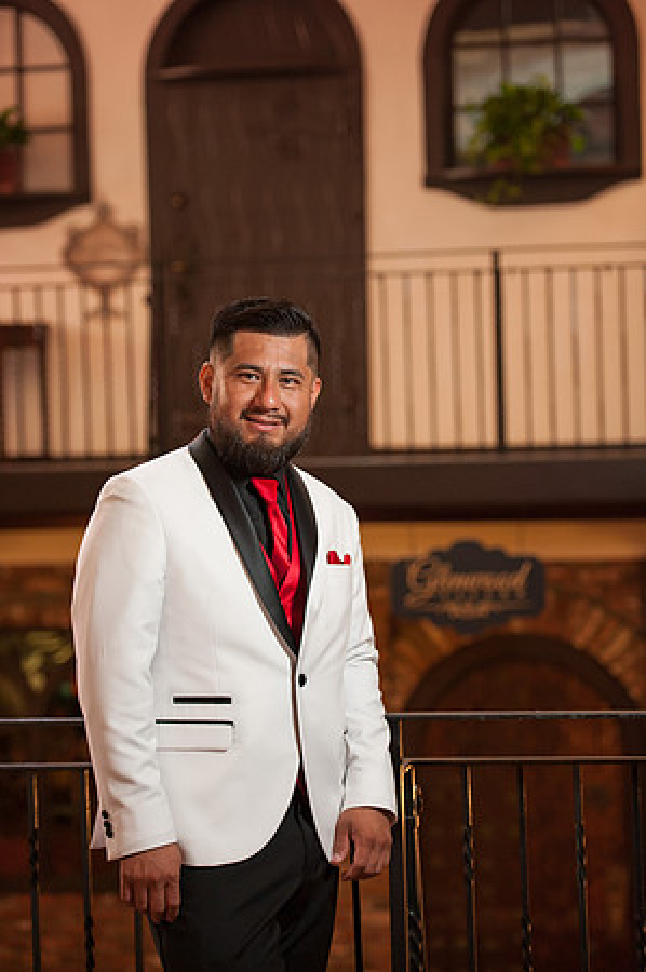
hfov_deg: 15.9
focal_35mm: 86
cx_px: 323
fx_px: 2320
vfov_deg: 23.7
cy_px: 486
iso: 1600
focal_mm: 86
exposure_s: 1/100
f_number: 2.8
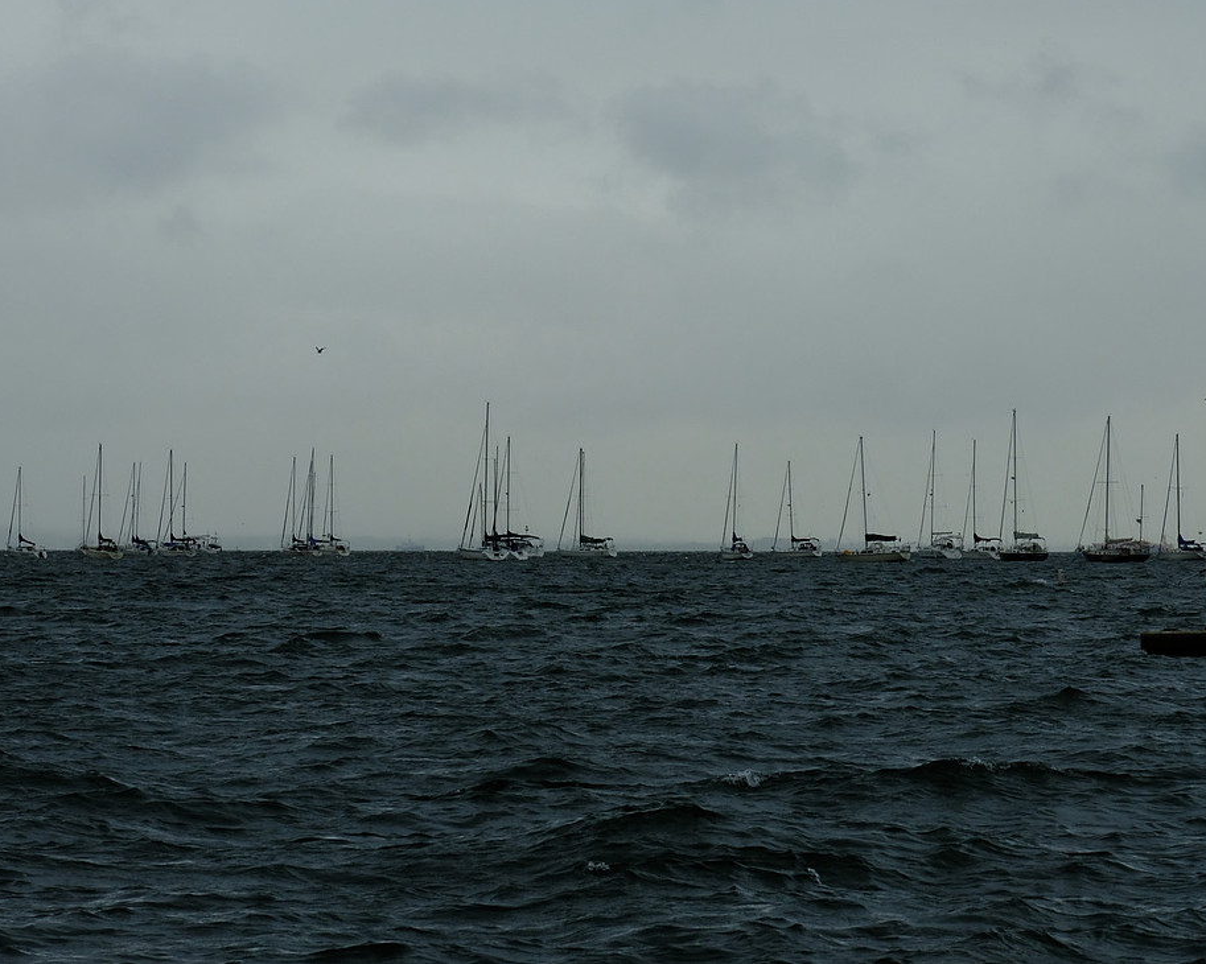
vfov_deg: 7.5
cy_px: 481
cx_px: 550
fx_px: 7387
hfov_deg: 9.3
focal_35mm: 207
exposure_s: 1/105
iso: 800
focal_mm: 121.8
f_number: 18
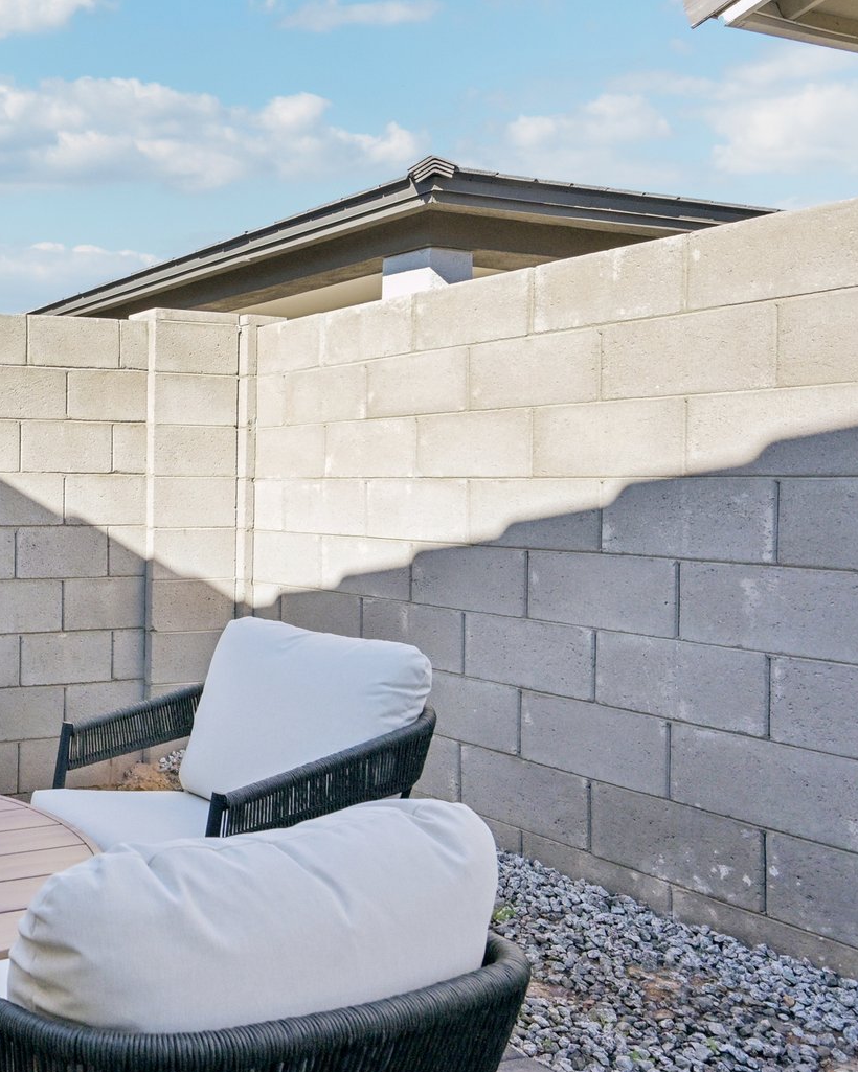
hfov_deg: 37.0
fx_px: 982
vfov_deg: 57.2
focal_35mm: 31
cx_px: -154
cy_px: 495
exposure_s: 1/640
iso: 500
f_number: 8
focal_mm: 16.5
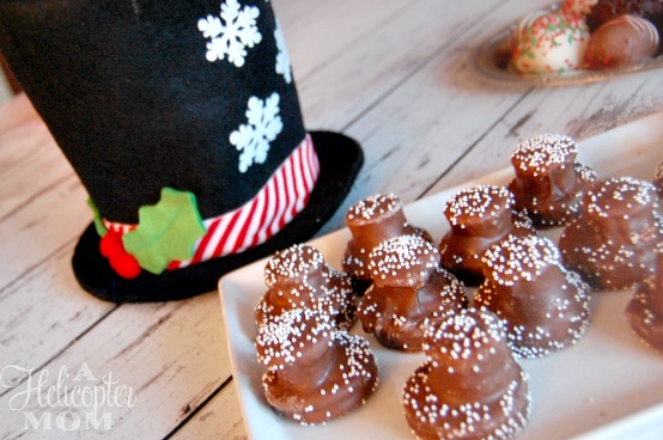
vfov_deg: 34.1
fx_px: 717
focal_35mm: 39
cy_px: 213
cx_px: 352
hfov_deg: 49.6
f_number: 4
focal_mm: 24
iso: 1600
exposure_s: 1/2.5
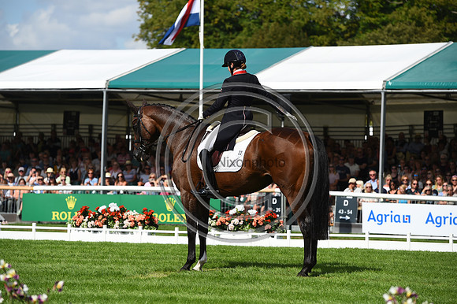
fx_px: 2220
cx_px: 228
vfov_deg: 7.8
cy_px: 152
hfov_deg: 11.8
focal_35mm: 175
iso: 160
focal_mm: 175
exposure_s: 1/1250
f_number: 6.3
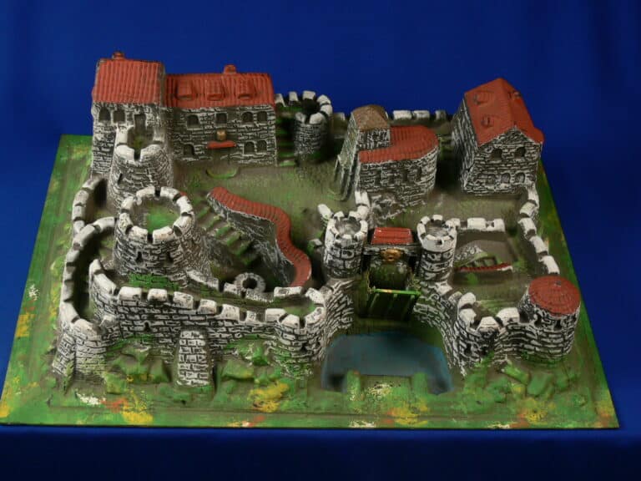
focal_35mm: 54
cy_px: 240
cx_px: 320
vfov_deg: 27.0
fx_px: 1000
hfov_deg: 35.5
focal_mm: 10
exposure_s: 1/40
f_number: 3.2
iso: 80
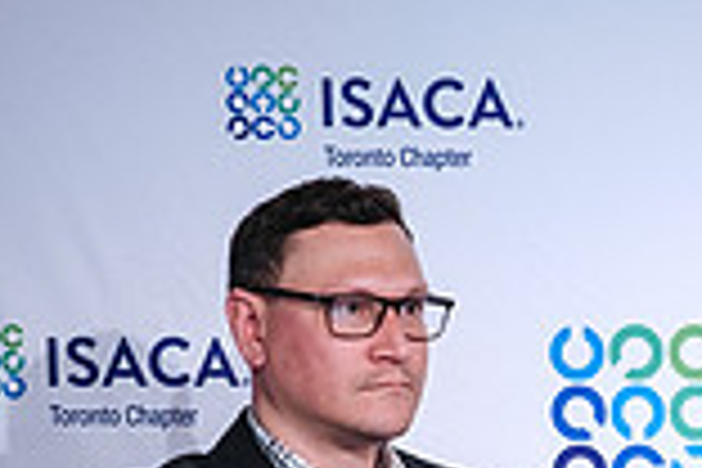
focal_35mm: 865
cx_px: 921
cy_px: 639
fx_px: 16866
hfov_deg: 2.4
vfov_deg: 1.6
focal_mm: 140
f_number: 2.8
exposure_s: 1/60
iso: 800
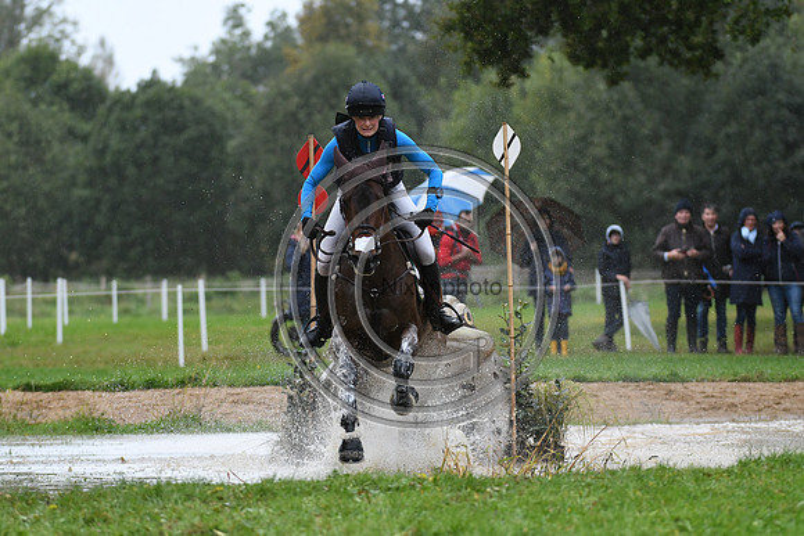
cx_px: 402
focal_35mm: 300
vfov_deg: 4.6
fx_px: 6701
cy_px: 268
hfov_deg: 6.9
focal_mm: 200
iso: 1100
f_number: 4.5
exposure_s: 1/1250
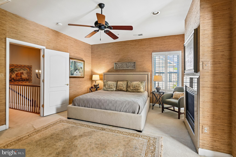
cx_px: 118
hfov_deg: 96.8
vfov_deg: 73.7
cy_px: 78
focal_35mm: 16
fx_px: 105
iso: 100
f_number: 8
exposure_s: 1/2.5
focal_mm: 16
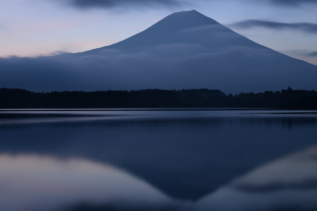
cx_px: 158
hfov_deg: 36.2
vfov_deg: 24.6
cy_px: 106
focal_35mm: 55
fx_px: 484
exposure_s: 15
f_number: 8
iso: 100
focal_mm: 55
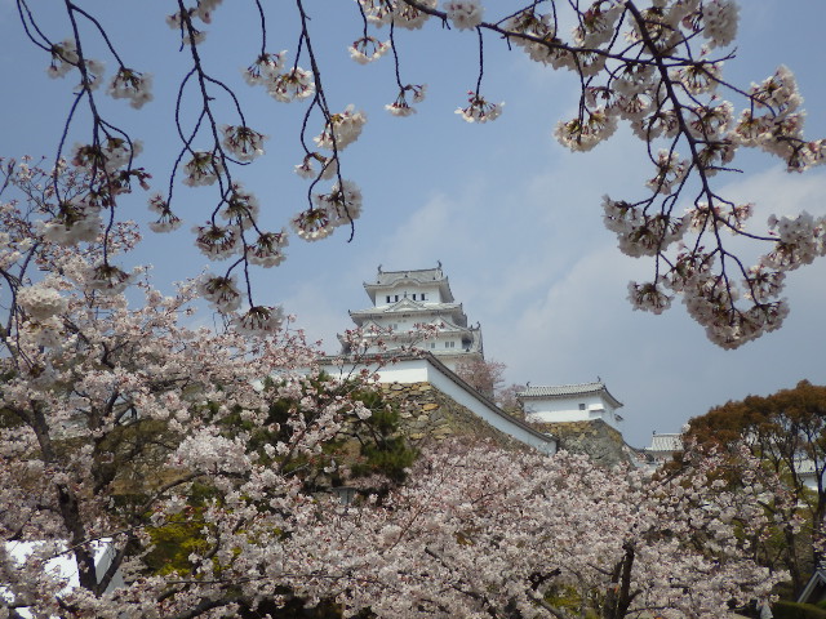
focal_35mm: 41
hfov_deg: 45.8
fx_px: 978
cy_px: 310
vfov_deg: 35.1
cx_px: 413
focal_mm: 7.3
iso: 125
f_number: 11.1
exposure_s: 1/250
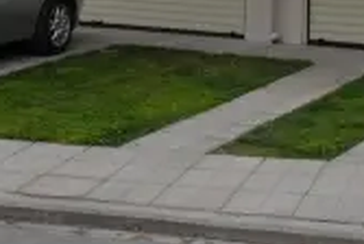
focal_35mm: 108
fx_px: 1089
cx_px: 196
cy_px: -120
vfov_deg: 12.2
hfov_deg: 19.0
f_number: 7.1
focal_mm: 23
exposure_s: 1/125
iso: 400
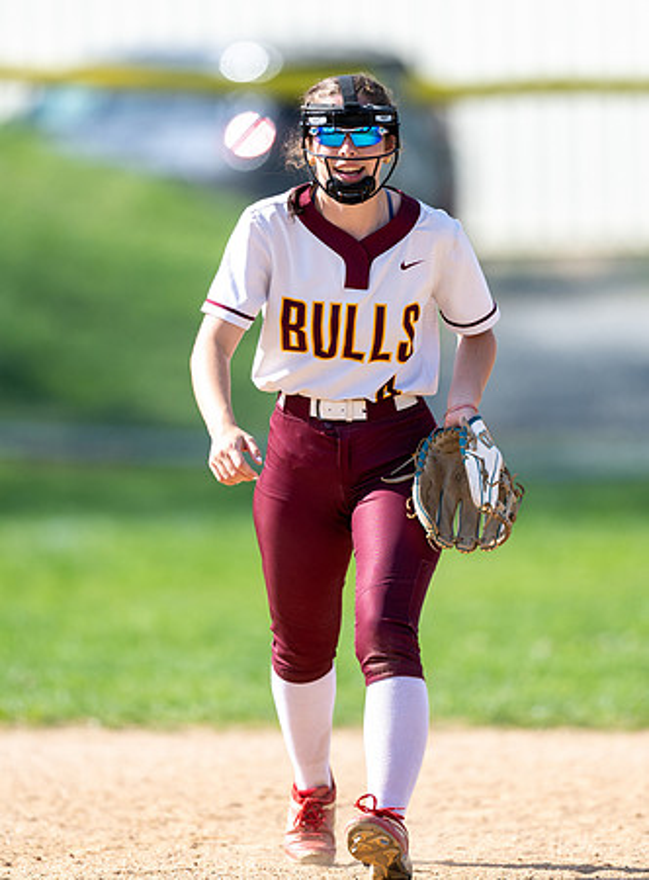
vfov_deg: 3.3
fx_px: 15457
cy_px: 420
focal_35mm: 612
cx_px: 314
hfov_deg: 2.4
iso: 200
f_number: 2.8
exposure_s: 1/2500
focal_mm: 400
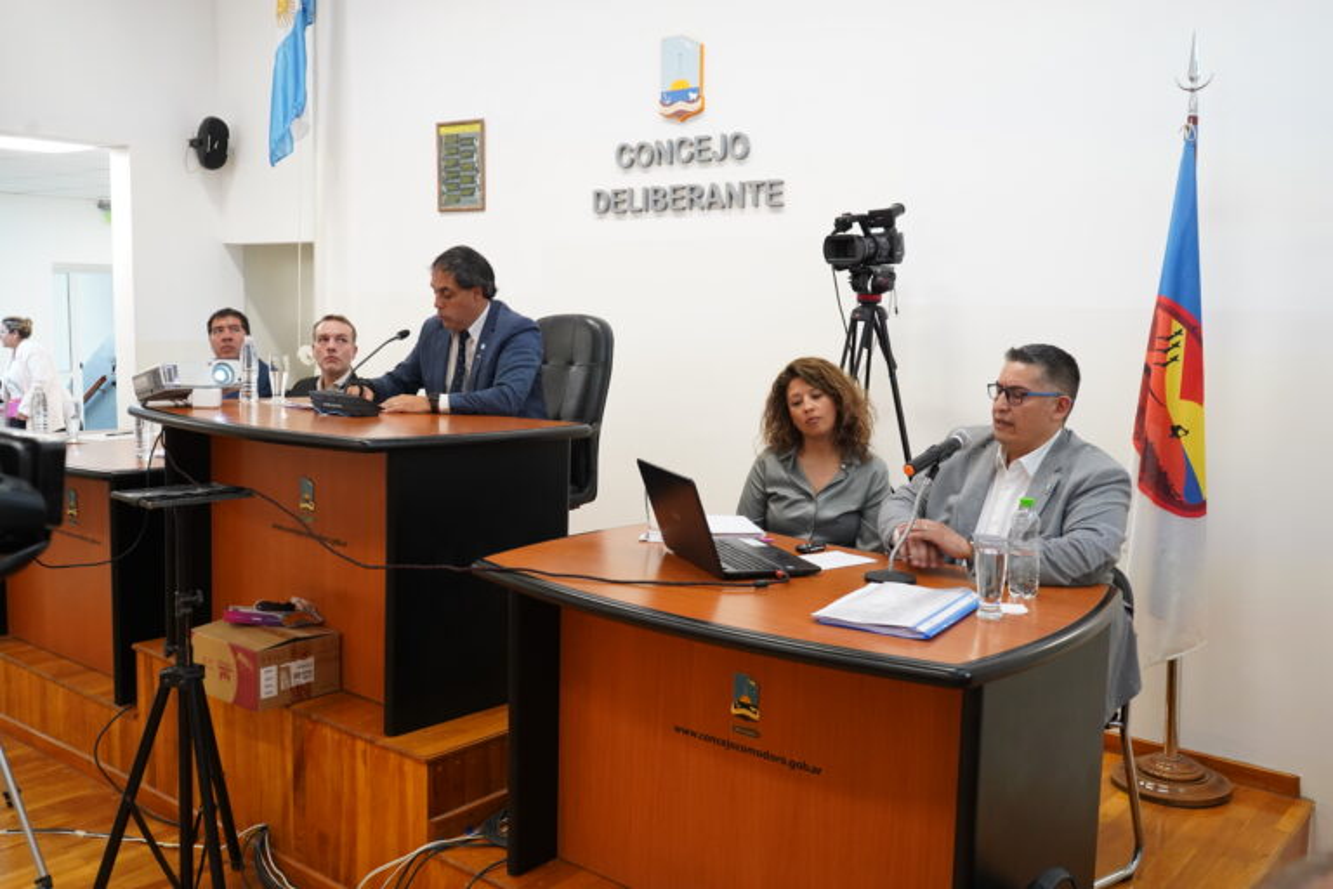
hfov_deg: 60.3
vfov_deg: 42.3
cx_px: 666
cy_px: 444
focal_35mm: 31
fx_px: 1148
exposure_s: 1/100
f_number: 5
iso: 4000
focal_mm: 31
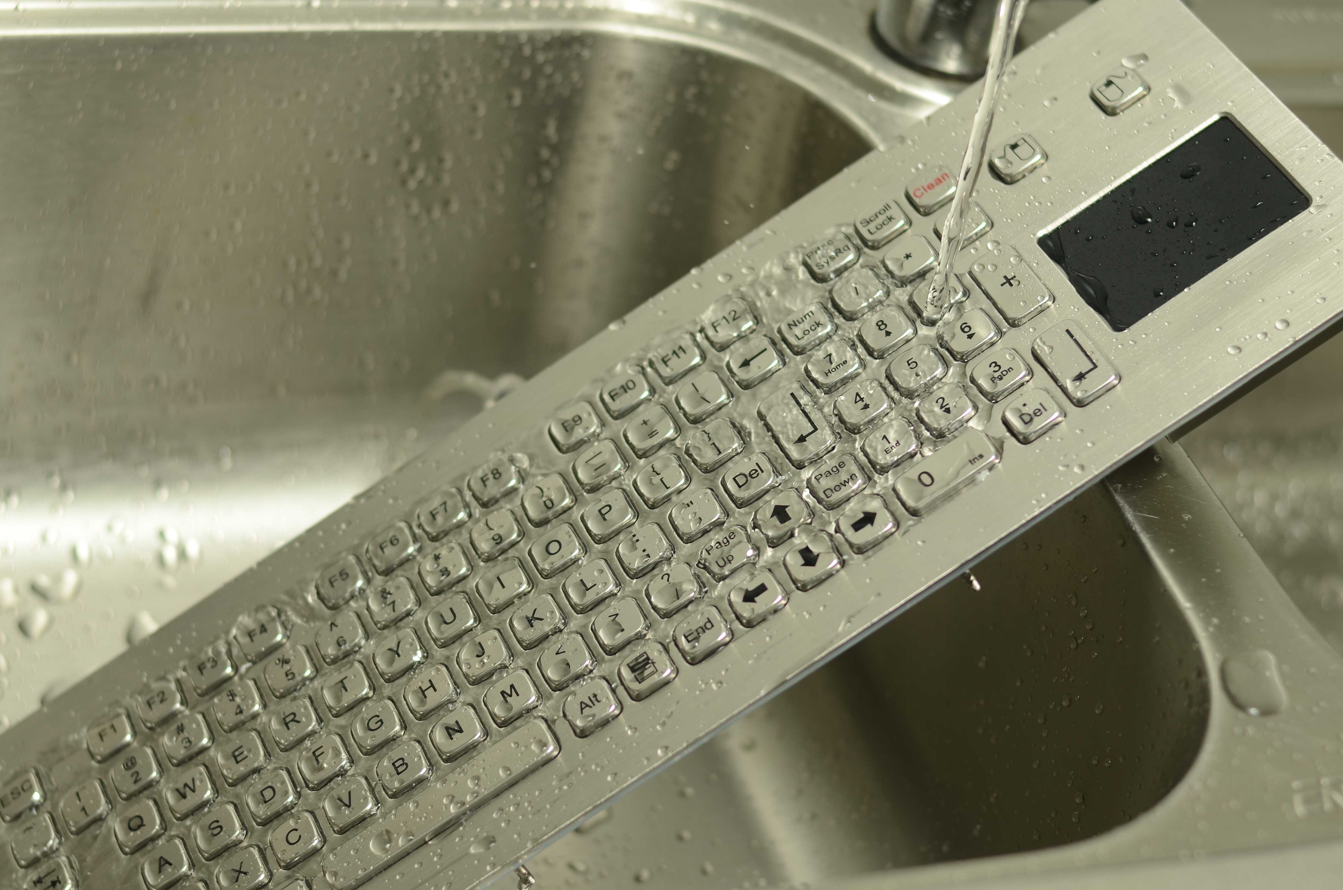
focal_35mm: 76
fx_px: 2829
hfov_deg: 26.7
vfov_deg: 17.9
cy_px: 449
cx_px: 677
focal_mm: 50
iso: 100
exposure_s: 1/100
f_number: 2.8
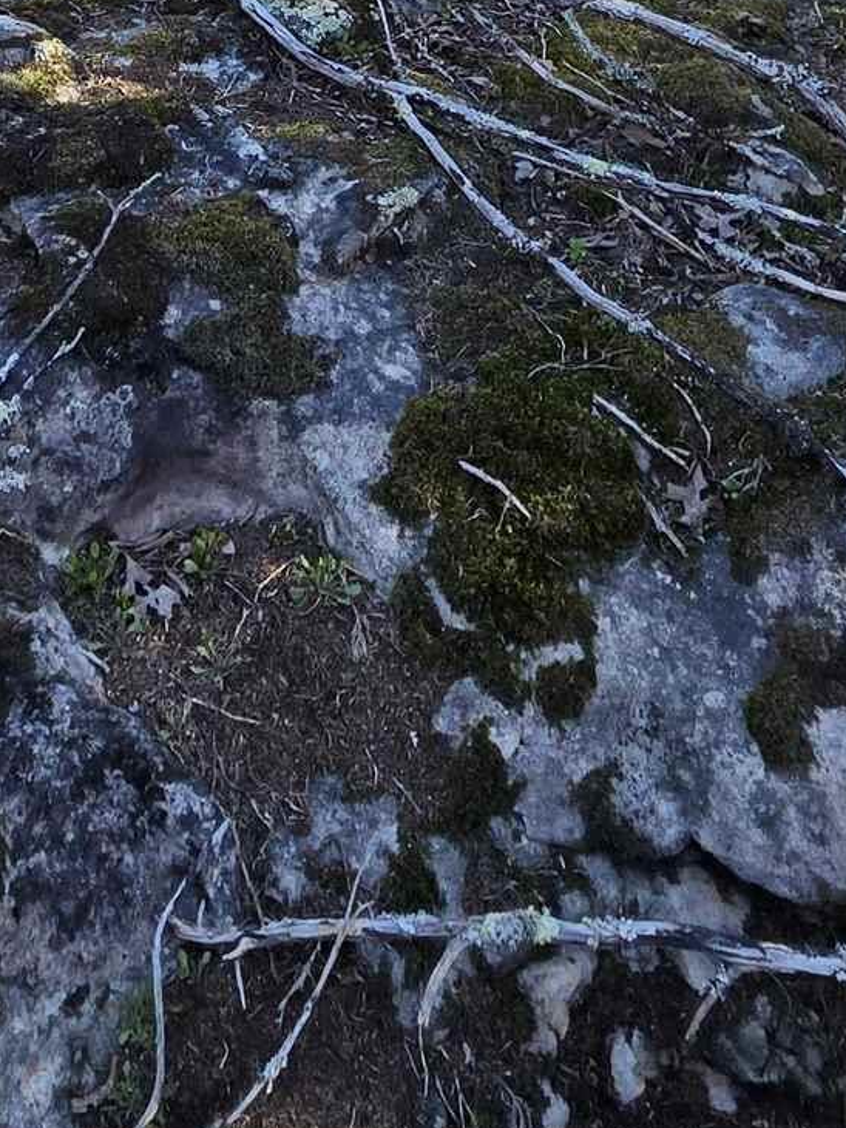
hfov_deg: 34.6
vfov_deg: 32.6
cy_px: -381
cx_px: 244
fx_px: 1336
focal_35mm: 41
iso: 100
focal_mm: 2.2
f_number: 2.2
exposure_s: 1/900
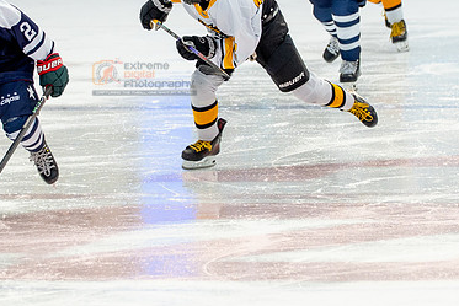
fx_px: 6186
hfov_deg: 4.2
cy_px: 125
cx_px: 182
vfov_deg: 2.8
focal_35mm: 485
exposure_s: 1/640
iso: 800
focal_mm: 150
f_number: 3.5
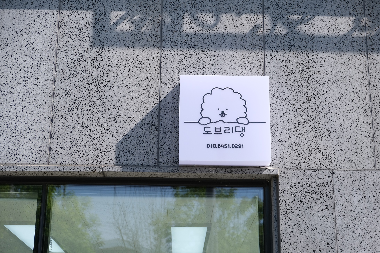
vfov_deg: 21.2
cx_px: 190
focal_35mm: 64
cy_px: 126
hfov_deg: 31.4
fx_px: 676
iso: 400
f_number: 4
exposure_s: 1/1600
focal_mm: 42.5
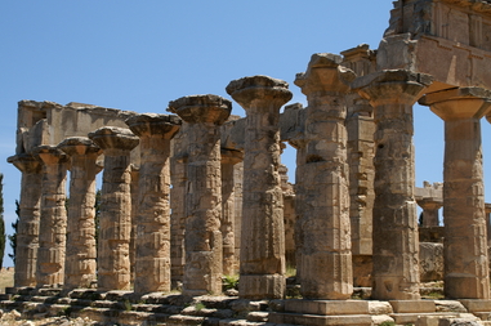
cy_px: 170
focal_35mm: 52
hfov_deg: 38.2
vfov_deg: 25.9
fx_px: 708
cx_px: 237
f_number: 8
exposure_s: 1/80
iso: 100
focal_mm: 30
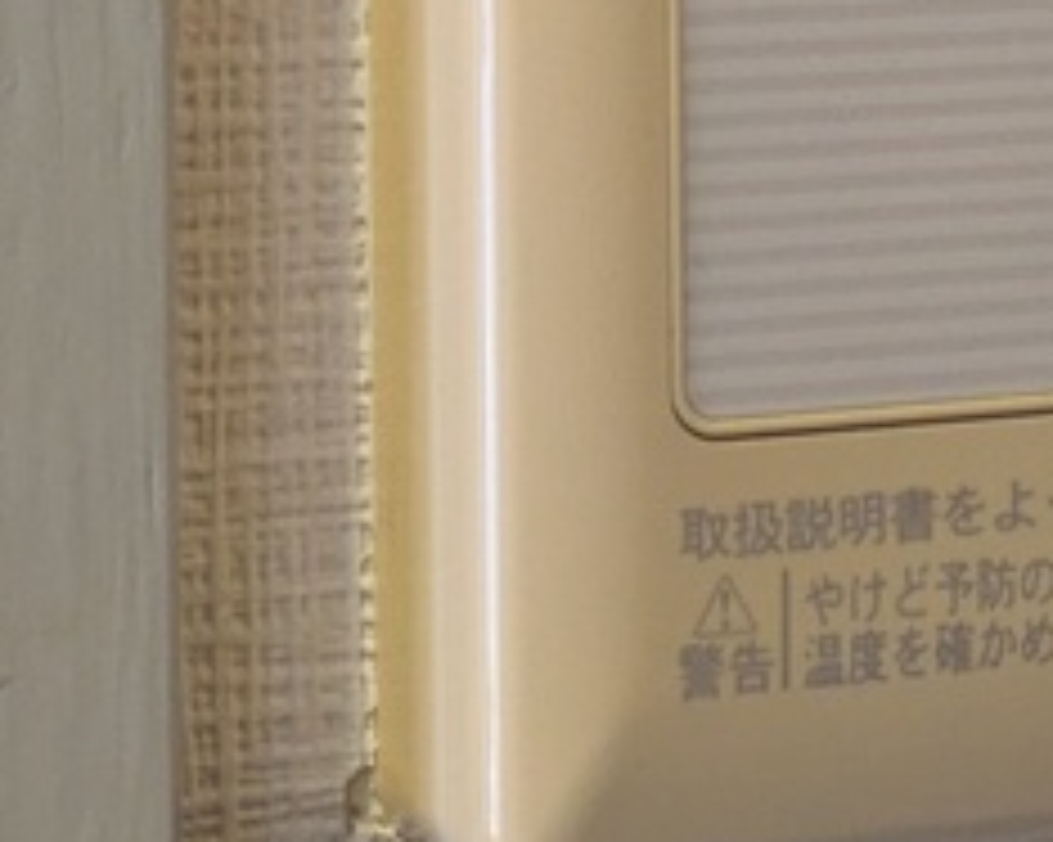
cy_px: -234
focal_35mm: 204
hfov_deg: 9.4
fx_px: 6355
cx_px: 1228
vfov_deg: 7.5
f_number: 1.89
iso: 272
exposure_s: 1/60
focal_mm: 5.43
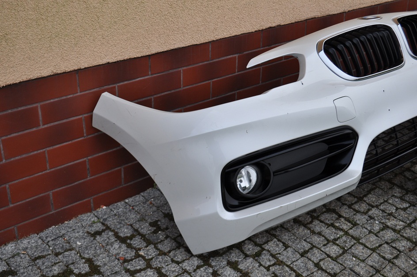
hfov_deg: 41.2
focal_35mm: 48
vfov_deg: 28.0
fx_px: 555
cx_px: 208
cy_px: 138
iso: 220
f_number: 5.6
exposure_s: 1/125
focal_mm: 32
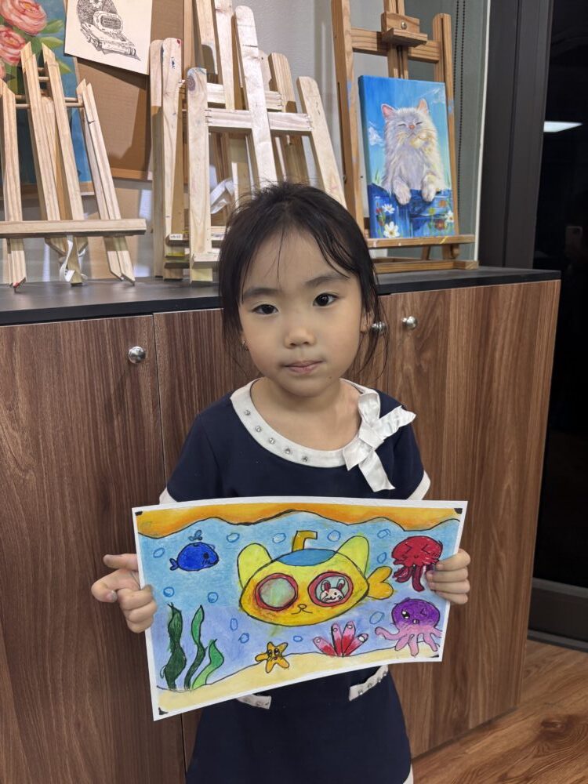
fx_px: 589
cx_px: 294
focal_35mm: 26
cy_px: 392
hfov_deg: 53.1
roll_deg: +1.4
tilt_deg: -14.1
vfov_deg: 67.3
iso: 125
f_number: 1.6
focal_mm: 5.96
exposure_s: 1/100
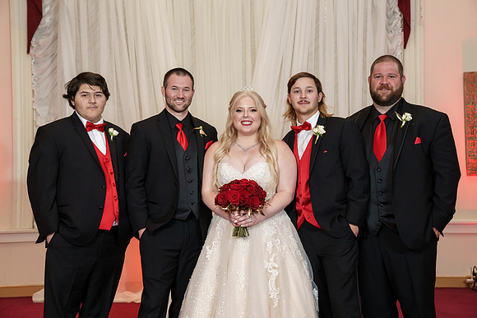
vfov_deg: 25.5
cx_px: 238
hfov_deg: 37.5
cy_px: 159
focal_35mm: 53
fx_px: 702
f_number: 4
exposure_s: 1/160
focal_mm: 53
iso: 2000
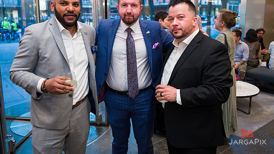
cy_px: 53
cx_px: 125
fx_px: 232
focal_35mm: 32
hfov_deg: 60.9
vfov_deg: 36.3
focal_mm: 27
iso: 400
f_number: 3.2
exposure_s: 1/200
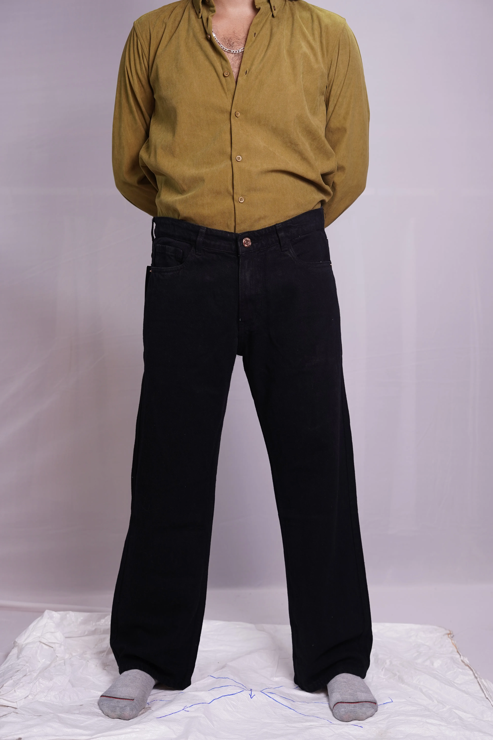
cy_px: 370
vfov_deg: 39.6
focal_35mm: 50
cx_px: 246
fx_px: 1027
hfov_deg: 27.0
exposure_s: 1/100
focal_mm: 50
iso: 640
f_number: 3.5
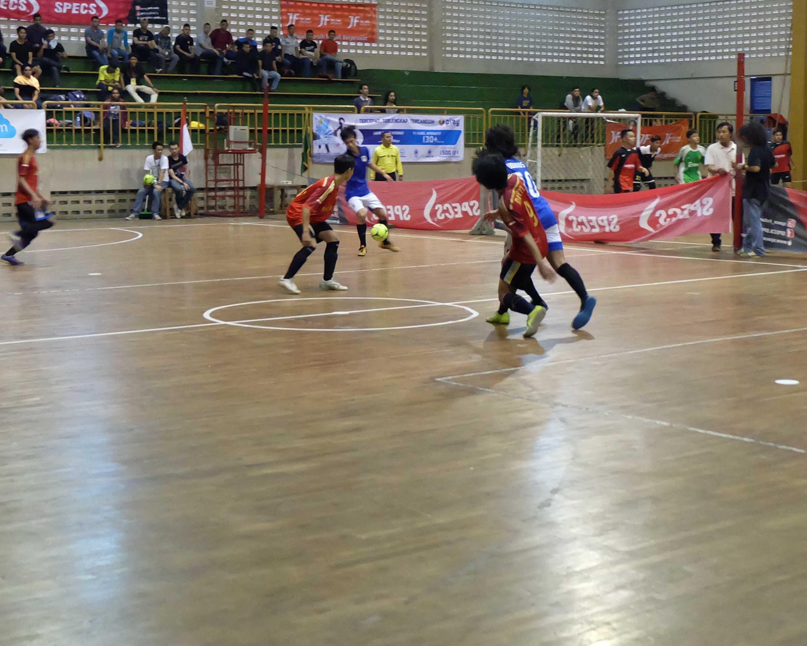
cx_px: 406
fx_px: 1457
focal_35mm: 61
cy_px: 256
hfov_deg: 31.0
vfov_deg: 24.9
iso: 5000
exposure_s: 1/140
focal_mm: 21.1
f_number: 4
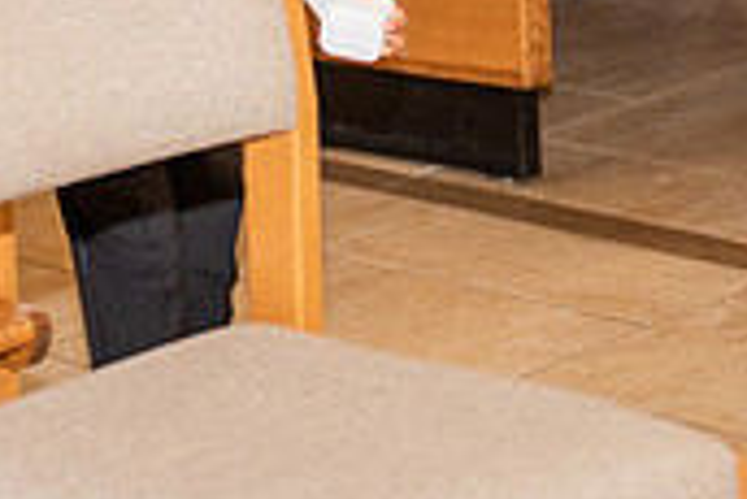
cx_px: 347
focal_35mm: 189
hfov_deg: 10.9
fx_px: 3925
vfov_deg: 7.2
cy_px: -280
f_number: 2.8
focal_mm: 56
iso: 1000
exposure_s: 1/160
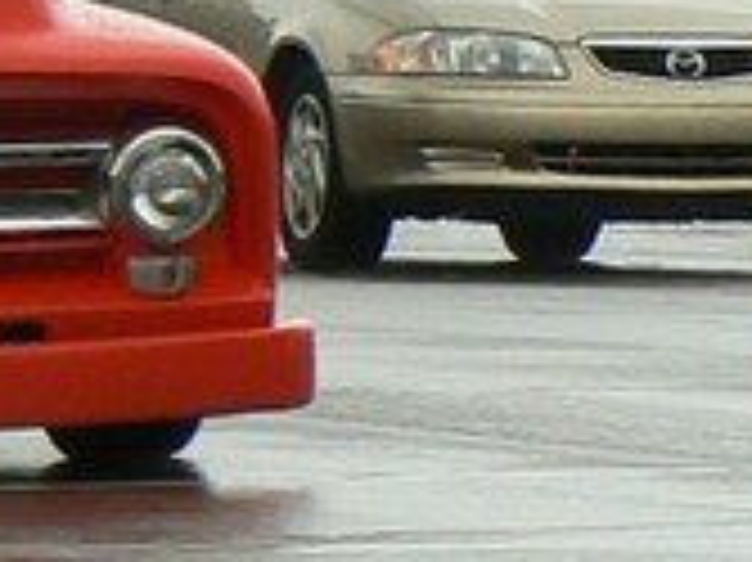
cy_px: 76
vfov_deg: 2.1
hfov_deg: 2.9
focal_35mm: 695
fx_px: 15087
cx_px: -122
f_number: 5.6
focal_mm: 17.3
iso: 80
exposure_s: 1/125
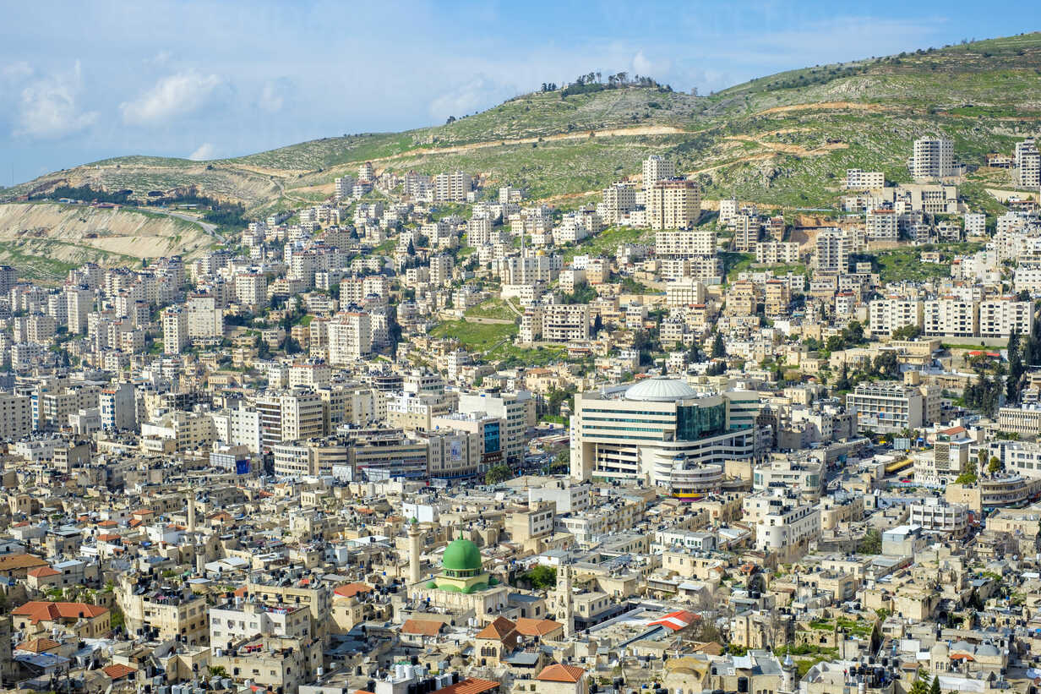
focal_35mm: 53
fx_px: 1532
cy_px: 347
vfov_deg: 25.5
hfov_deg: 37.5
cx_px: 520
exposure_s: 1/850
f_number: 5.6
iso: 200
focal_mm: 35
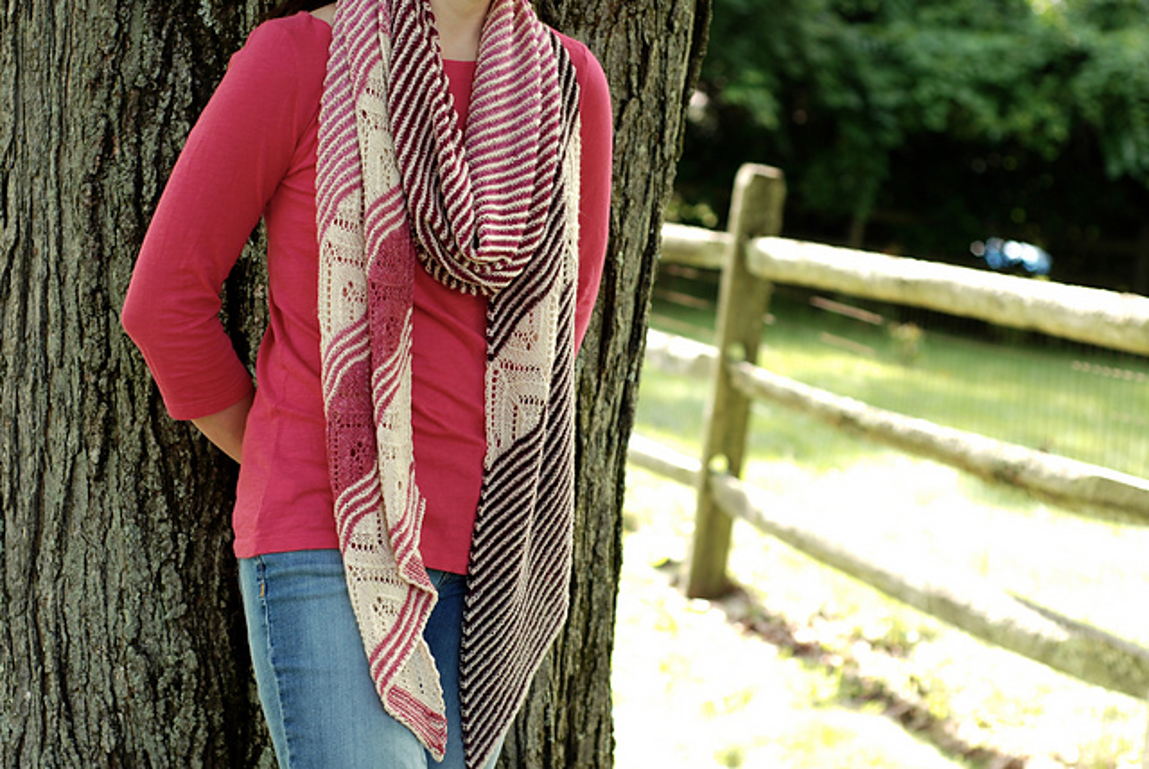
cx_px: 574
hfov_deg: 27.0
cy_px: 384
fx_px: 2396
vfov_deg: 18.2
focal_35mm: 75
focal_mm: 50
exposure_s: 1/250
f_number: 3.2
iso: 200
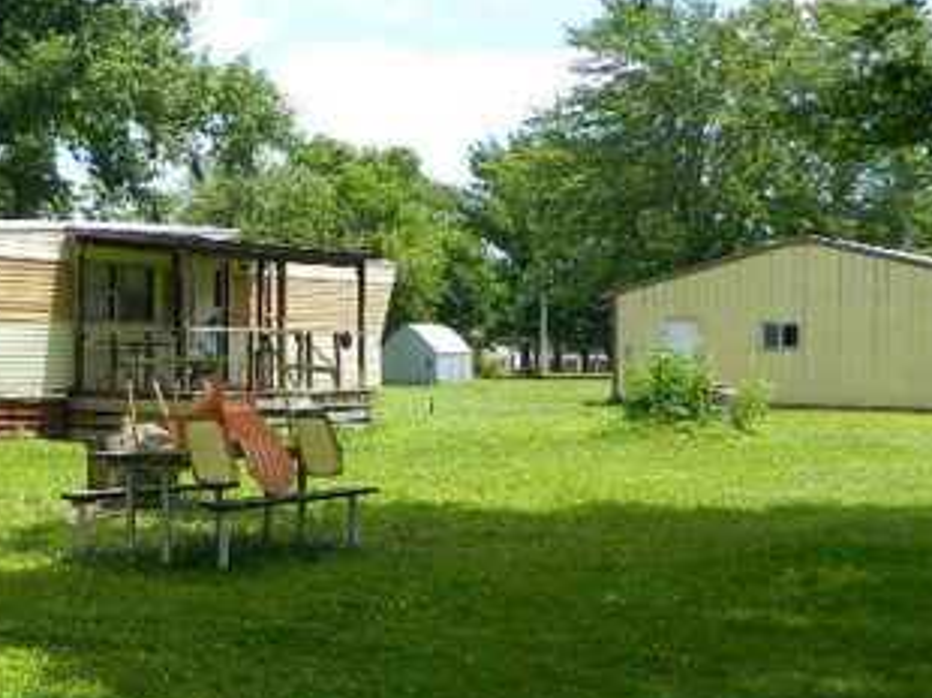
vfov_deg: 23.6
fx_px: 1668
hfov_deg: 30.2
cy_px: 355
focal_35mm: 62
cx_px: 144
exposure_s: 1/500
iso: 80
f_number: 3.1
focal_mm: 4.5
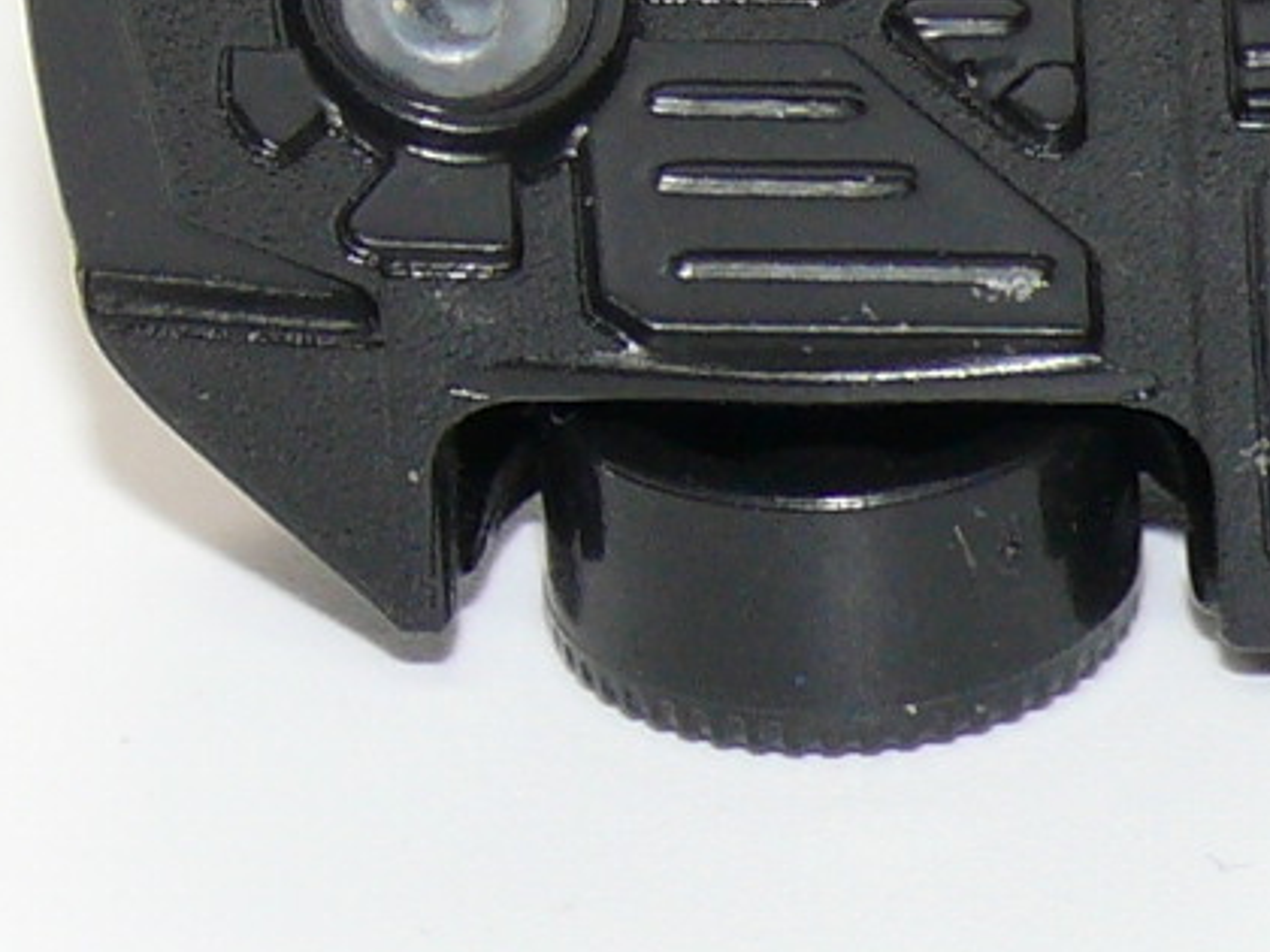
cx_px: 1920
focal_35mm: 392
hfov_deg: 5.0
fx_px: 14382
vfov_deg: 3.8
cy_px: -151
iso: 100
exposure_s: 1/30
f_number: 4
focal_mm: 13.4
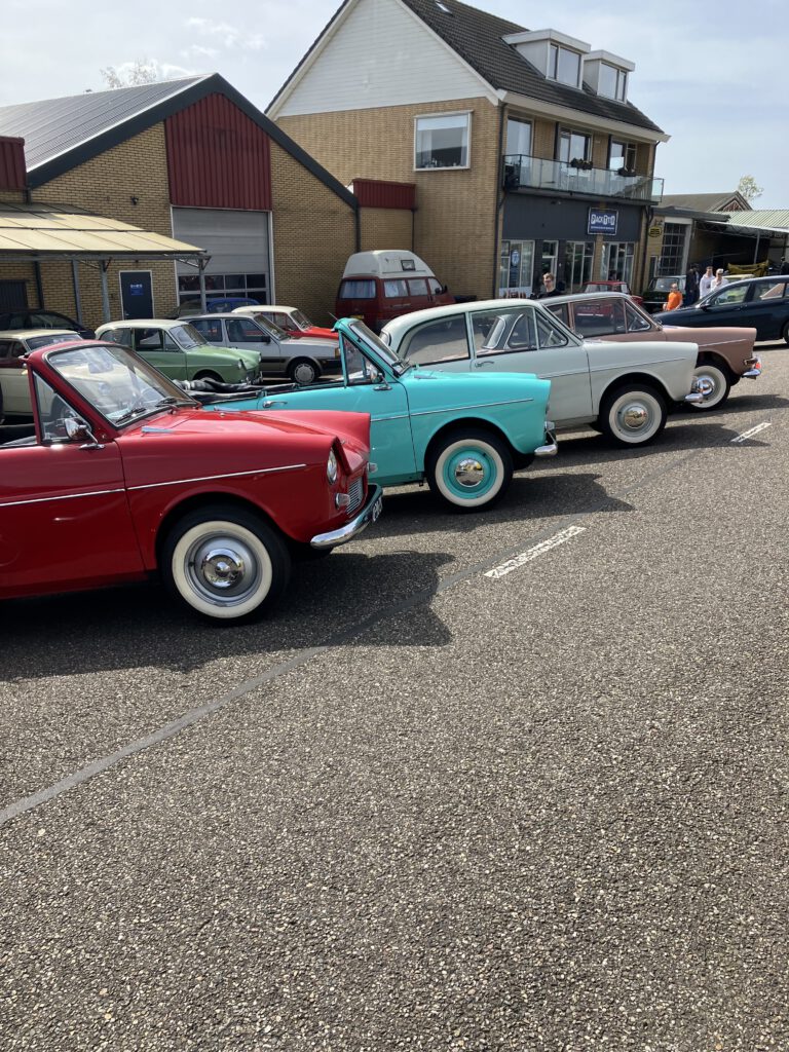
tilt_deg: -17.0
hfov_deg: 49.7
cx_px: 394
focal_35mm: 28
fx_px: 851
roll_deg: -1.3
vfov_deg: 63.4
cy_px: 526
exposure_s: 1/1185
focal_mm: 3.99
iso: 32
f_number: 1.8
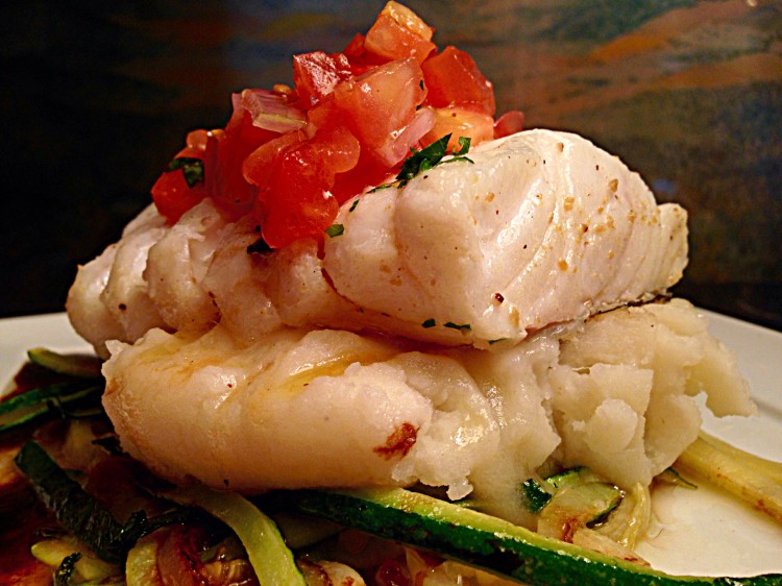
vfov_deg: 42.9
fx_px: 745
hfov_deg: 55.4
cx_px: 391
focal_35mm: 33
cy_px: 293
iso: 50
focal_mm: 4.12
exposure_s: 1/20
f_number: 2.4
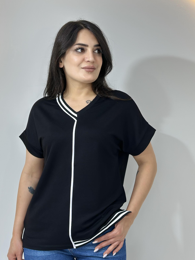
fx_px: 458
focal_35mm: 61
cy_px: 132
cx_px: 73
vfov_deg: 31.7
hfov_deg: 24.0
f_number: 1.78
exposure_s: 1/100
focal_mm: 6.86
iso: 64
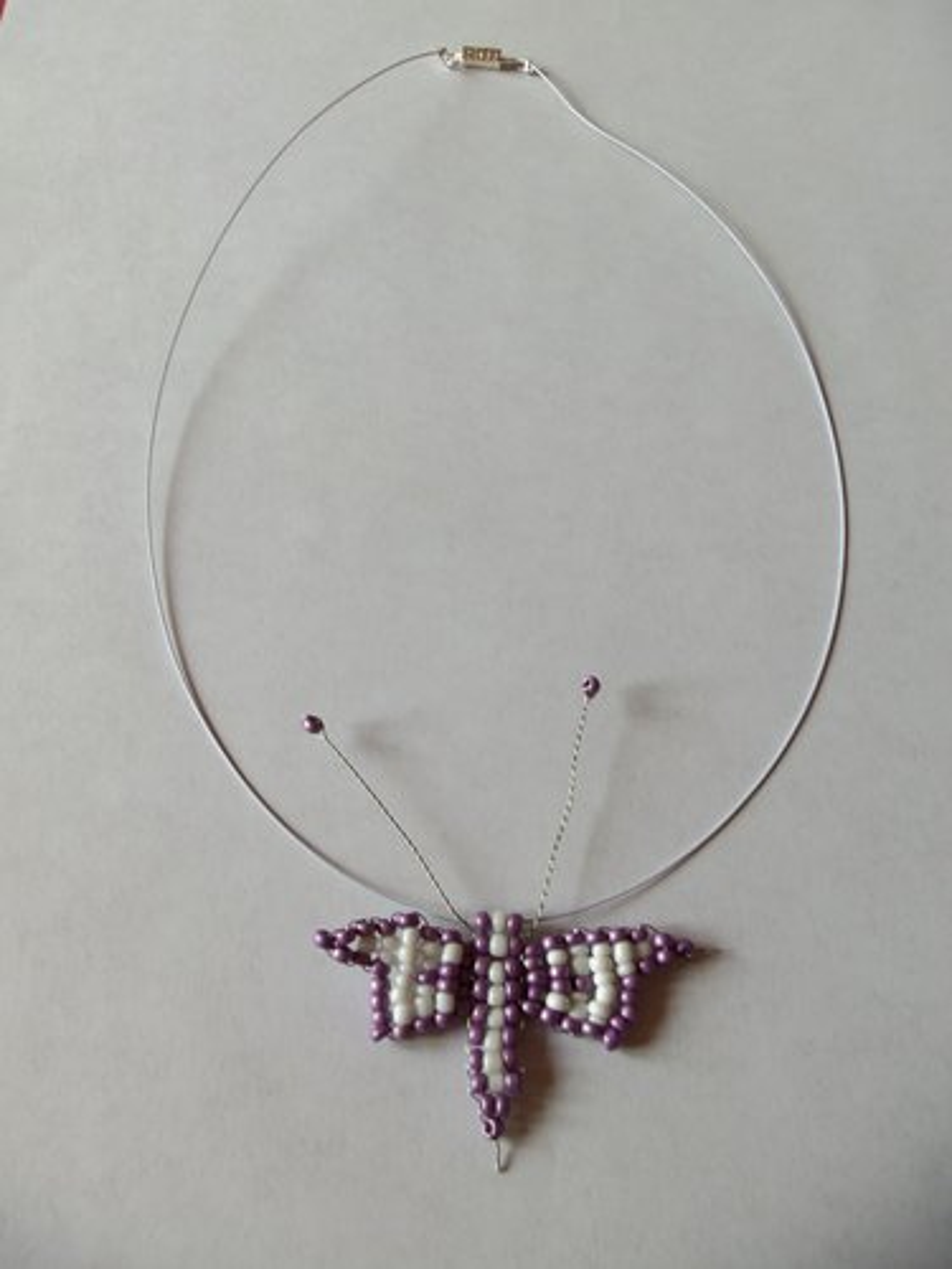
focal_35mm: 29
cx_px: 476
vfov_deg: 61.7
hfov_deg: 48.2
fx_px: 1063
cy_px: 634
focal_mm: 5.2
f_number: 3.4
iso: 80
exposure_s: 1/30
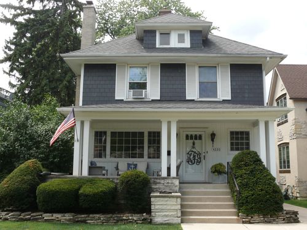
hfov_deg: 49.0
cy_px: 115
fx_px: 337
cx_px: 154
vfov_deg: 37.7
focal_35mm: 38
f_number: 4.5
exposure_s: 1/200
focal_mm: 8.1
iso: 100
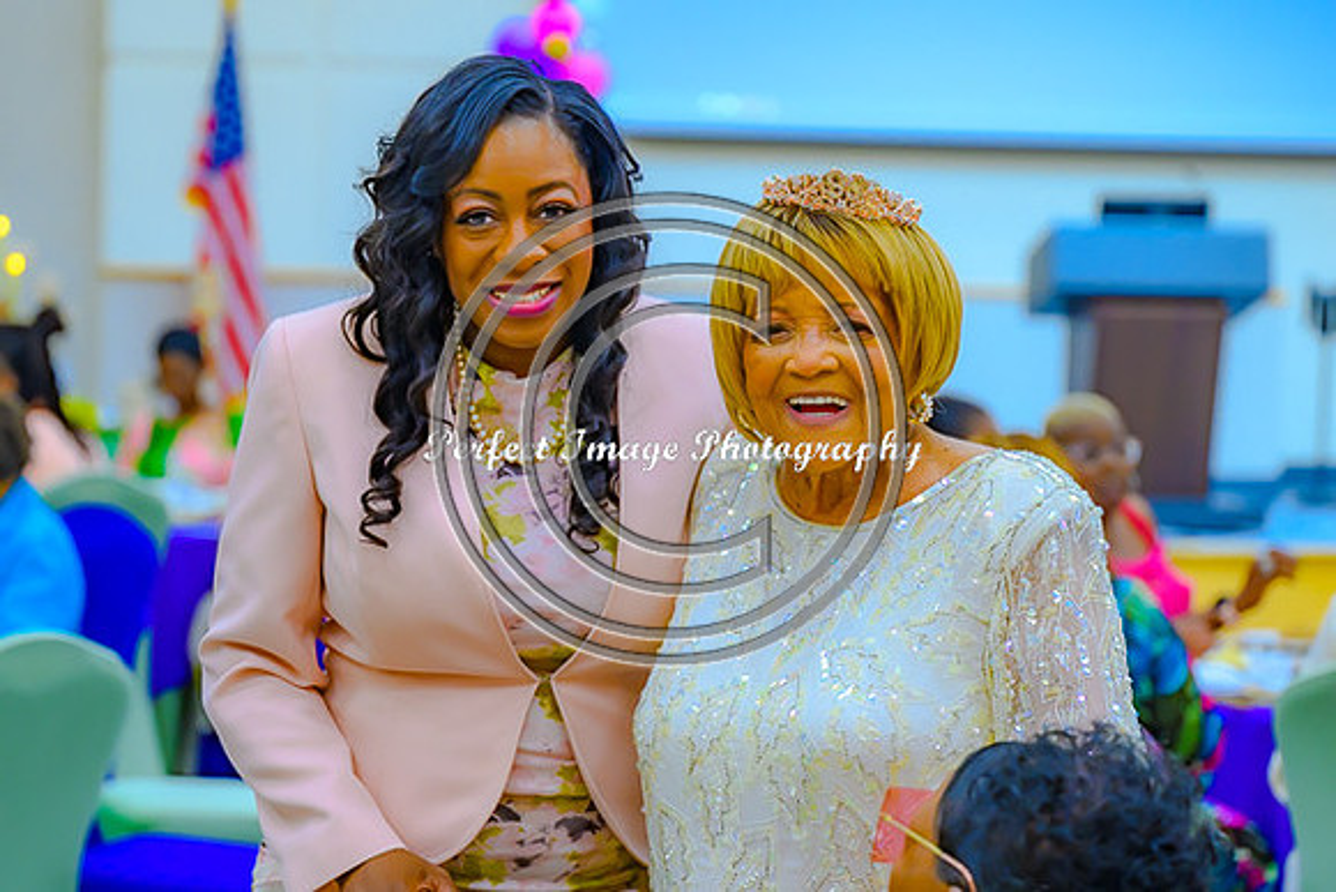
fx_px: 3897
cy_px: 446
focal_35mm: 105
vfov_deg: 13.0
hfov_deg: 19.5
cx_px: 668
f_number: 2.8
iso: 560
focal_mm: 70
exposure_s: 1/125
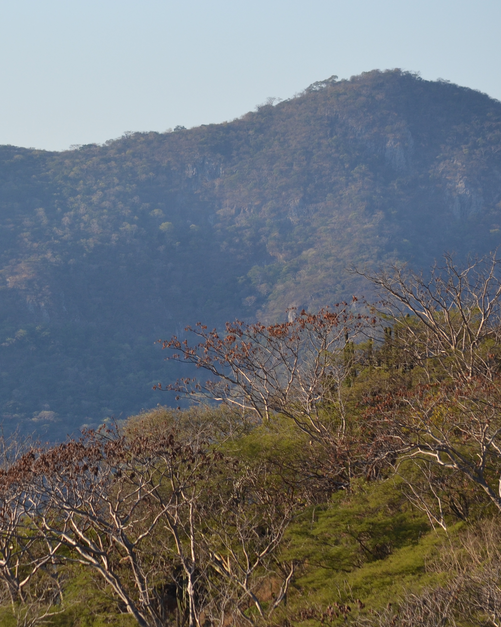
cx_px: 60
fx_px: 6783
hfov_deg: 4.2
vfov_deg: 5.3
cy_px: 346
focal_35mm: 366
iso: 220
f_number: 5.6
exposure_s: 1/500
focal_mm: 140
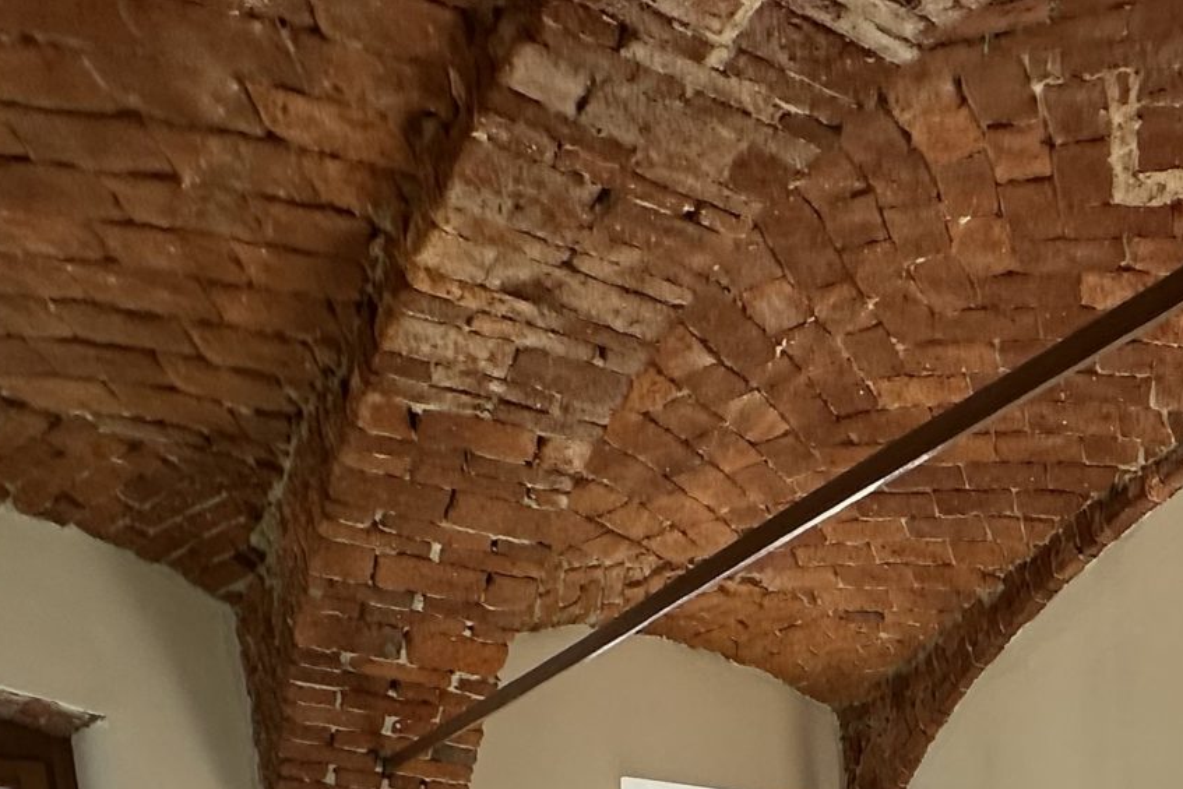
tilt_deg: -11.2
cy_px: 1338
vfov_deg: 22.0
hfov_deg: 39.2
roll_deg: +1.2
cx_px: 1190
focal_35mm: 44
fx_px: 1446
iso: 40
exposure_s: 1/190
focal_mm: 2.22
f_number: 2.2
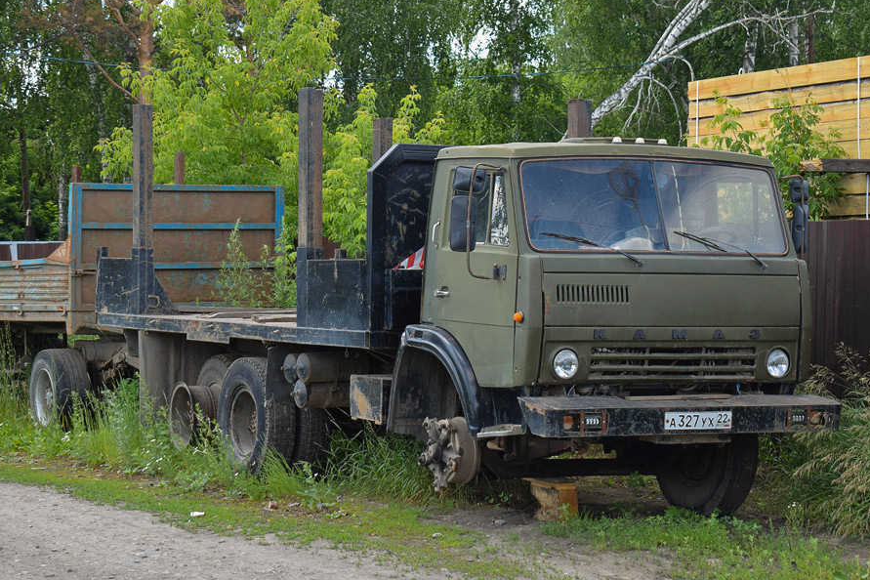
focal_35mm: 97
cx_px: 383
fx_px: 2344
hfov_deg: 21.0
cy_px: 222
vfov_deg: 14.1
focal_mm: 48
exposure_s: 1/250
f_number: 5.6
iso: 200
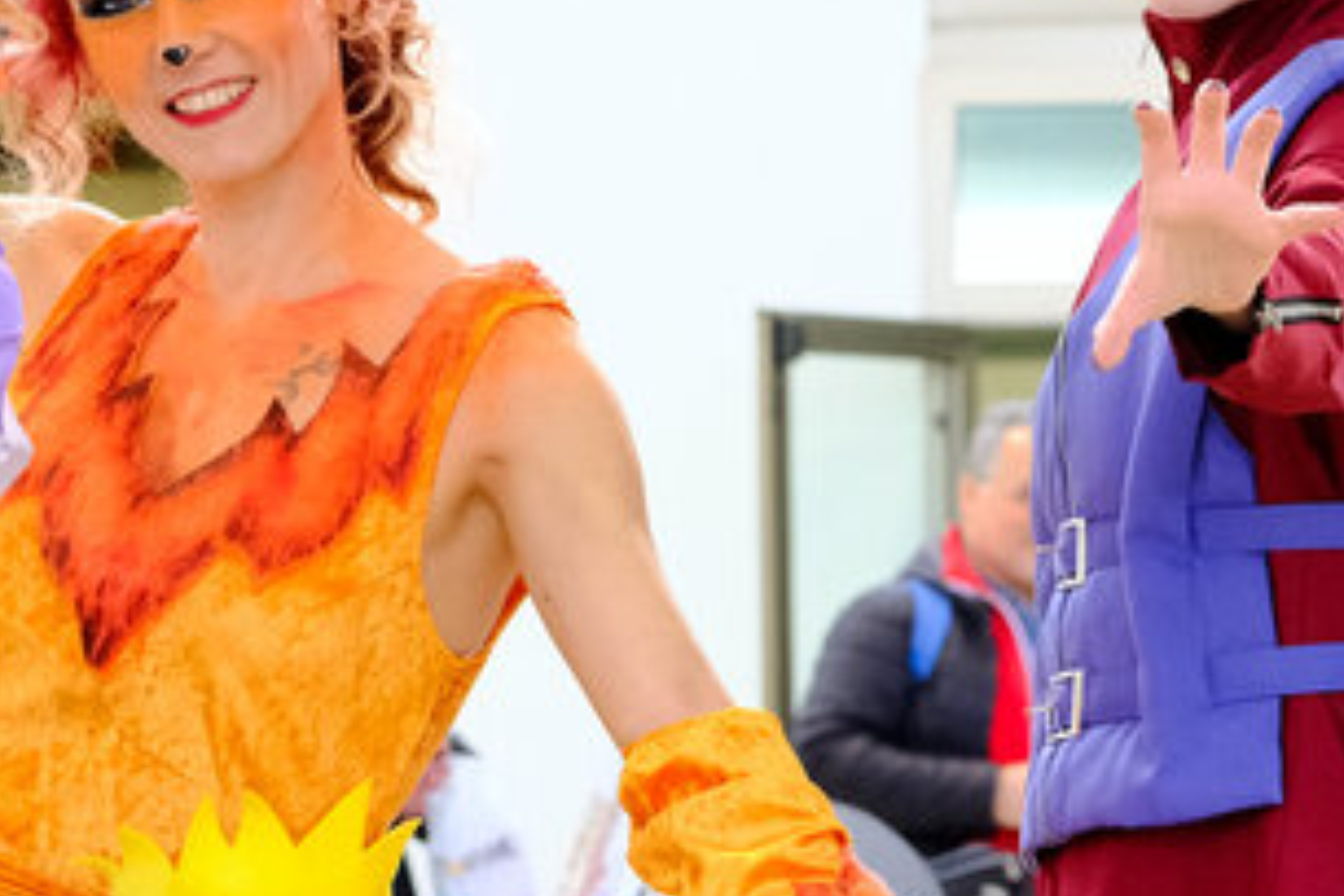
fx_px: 10303
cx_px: 64
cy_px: 1019
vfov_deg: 5.0
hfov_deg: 7.4
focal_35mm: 276
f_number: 4.5
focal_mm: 50
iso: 1600
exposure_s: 1/75
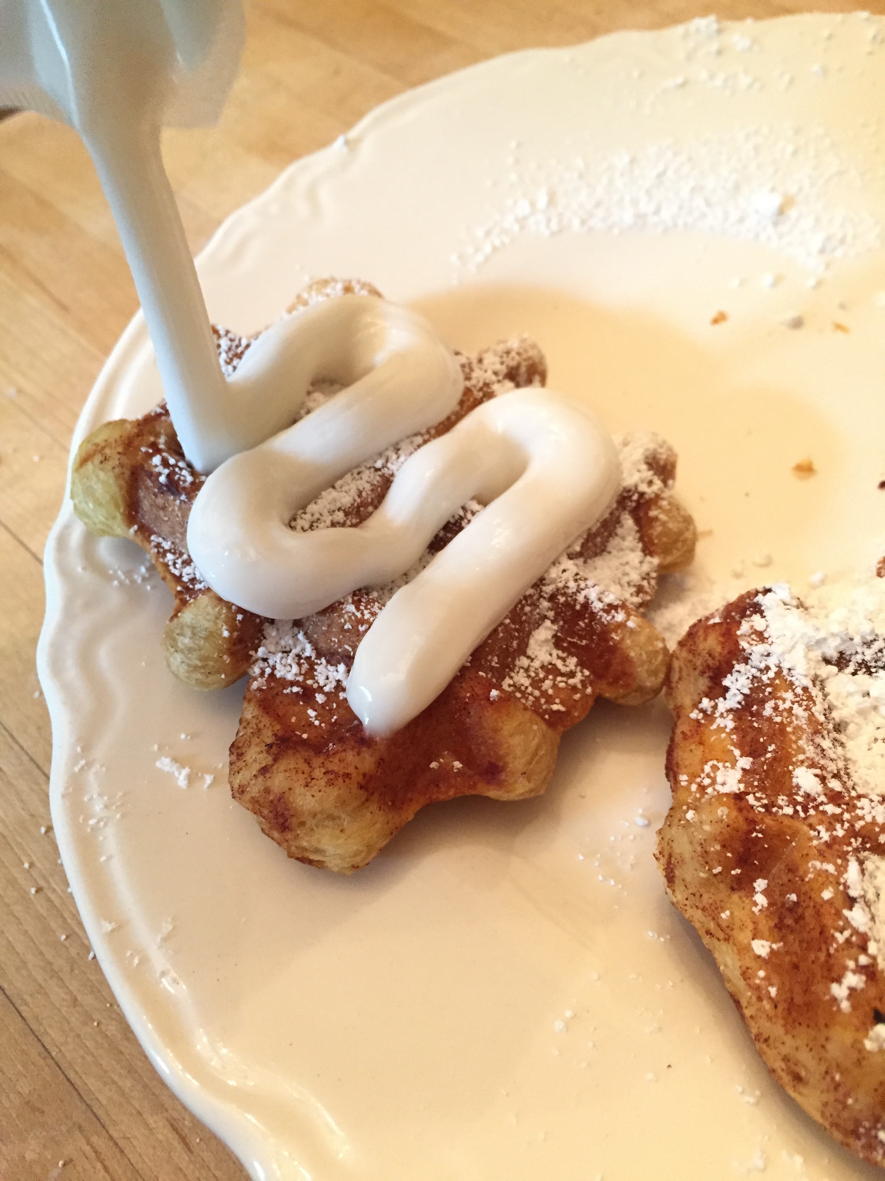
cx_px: 442
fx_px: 989
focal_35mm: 29
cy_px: 590
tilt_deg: -56.0
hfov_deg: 48.2
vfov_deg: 61.7
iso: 250
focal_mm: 4.15
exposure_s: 1/30
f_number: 2.2
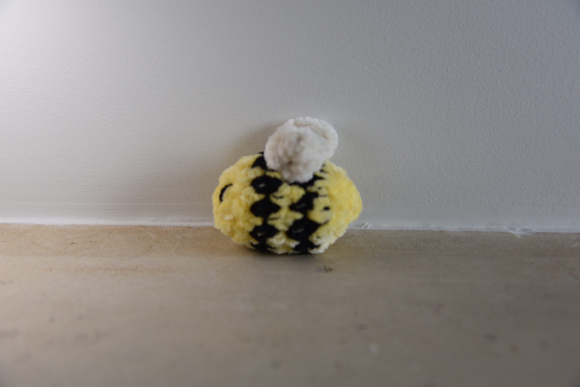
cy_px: 194
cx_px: 290
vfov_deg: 26.0
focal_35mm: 52
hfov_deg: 38.2
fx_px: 838
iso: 400
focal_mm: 52
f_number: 6.3
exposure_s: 1/160
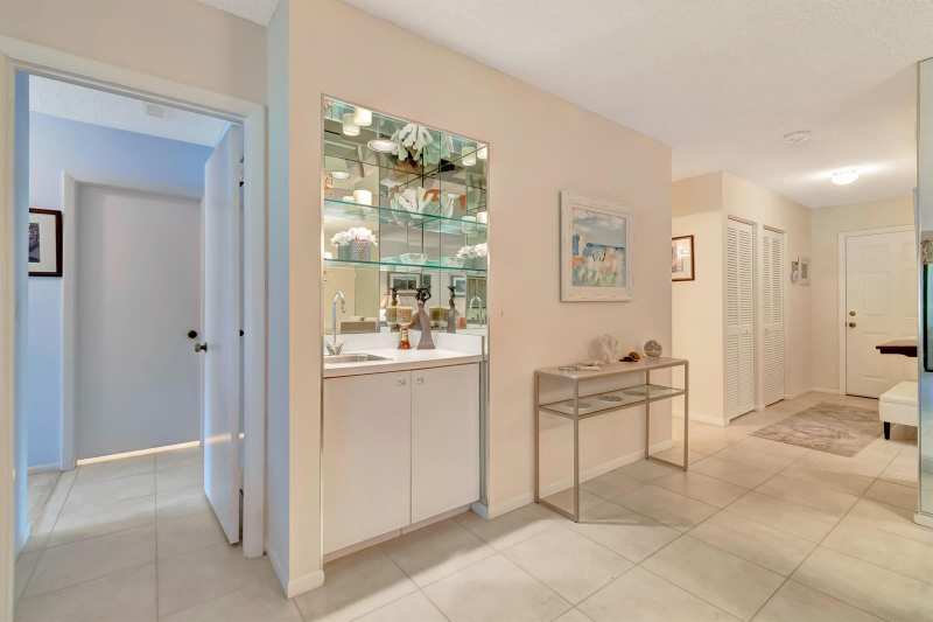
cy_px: 311
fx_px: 389
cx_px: 466
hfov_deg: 100.4
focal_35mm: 15
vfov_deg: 77.3
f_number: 8
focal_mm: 10
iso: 8000
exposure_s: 1/15
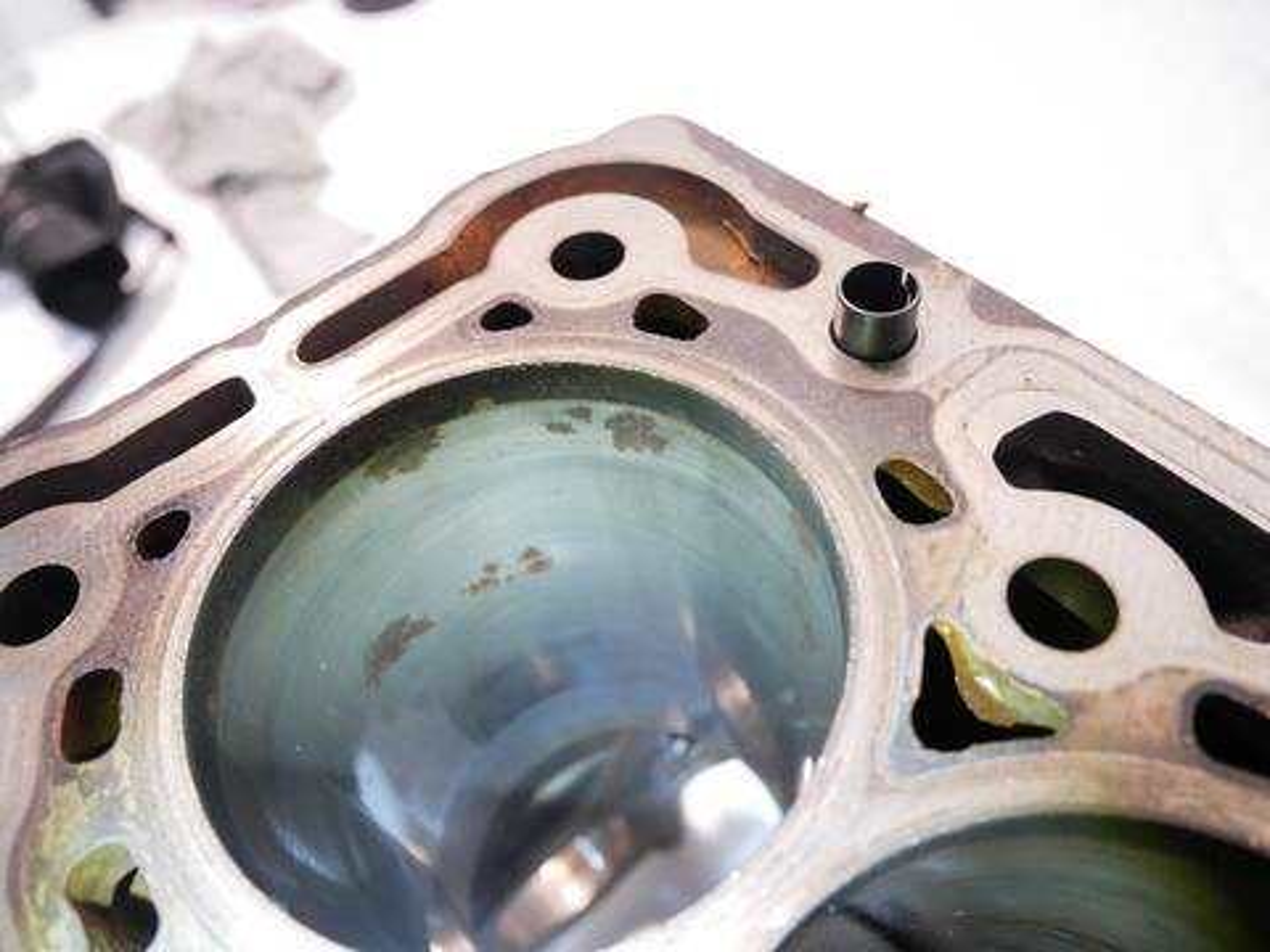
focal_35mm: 24
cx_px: 635
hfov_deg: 71.6
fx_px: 881
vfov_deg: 56.8
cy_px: 476
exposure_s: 1/60
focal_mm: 12
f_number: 3.5
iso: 1600
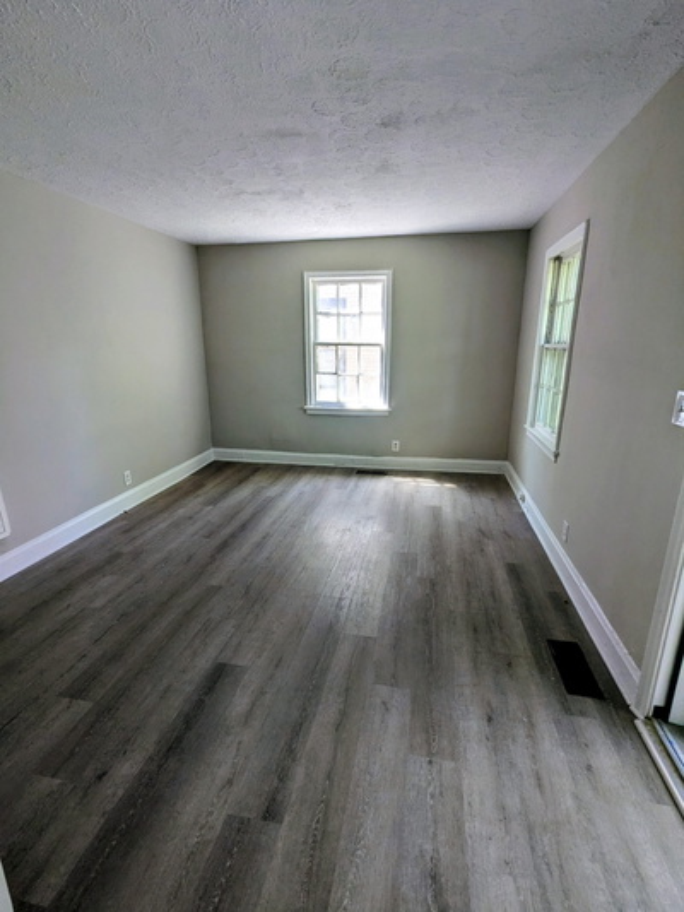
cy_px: 456
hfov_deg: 78.1
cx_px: 342
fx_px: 421
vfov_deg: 94.5
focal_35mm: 16
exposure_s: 1/120
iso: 75
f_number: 2.2
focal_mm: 2.35
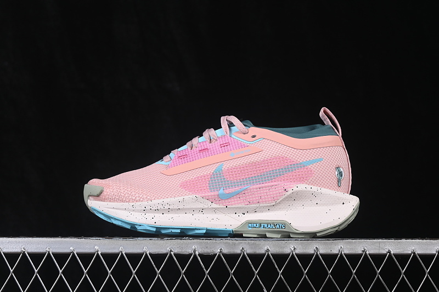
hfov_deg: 27.0
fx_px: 914
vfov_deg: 18.2
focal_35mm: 75
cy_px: 146
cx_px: 220
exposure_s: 1/80
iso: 160
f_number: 8
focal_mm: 50
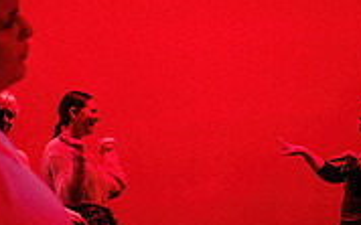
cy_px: 332
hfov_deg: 17.4
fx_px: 1170
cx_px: 63
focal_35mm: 119
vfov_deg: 10.6
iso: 640
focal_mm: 28
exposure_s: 1/300
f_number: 2.8
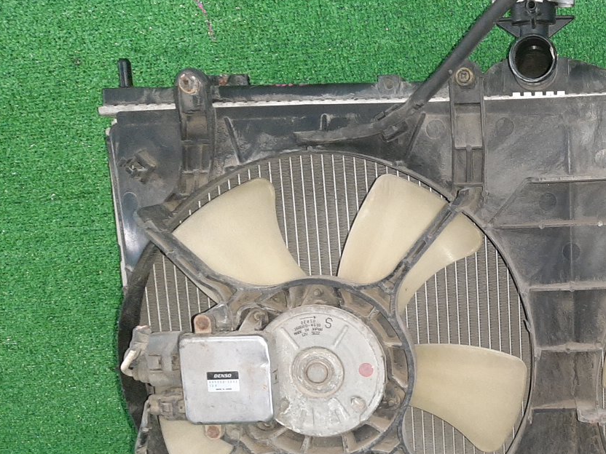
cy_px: 330
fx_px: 788
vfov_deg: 31.7
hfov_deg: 39.6
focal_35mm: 45
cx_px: 522
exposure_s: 1/25
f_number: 1.7
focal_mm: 3.93
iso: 249
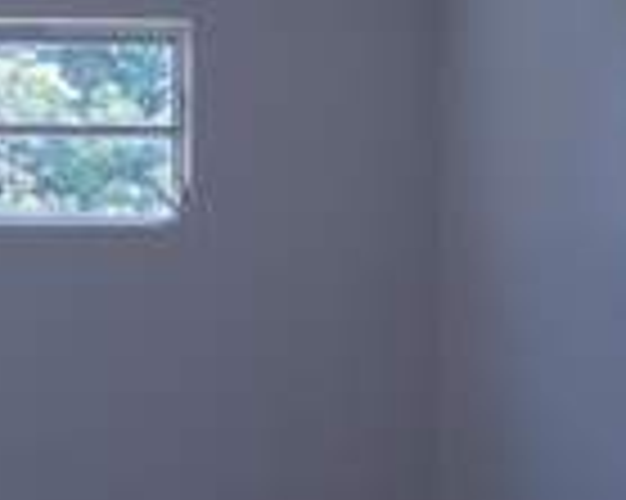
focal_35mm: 78
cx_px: -36
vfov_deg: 19.5
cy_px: 356
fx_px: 1444
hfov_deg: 23.2
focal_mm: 16
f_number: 6.3
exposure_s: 1/30
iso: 160
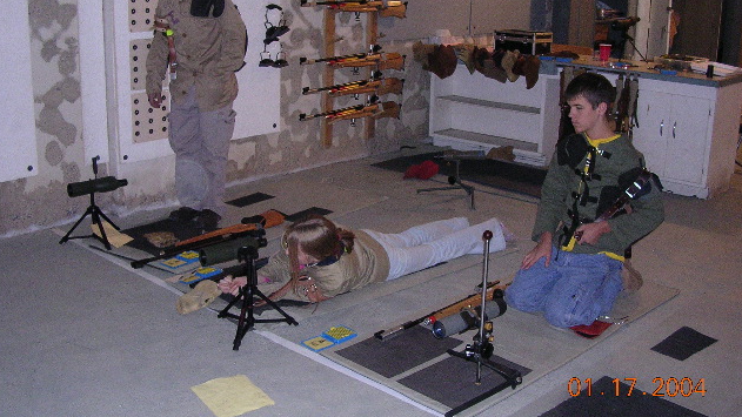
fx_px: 826
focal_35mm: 42
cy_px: 164
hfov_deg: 48.4
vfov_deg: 28.3
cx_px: 368
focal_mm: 5.8
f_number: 2.8
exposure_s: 1/60.1
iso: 382
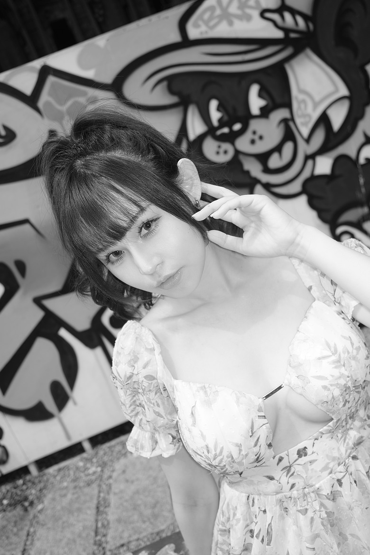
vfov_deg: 65.5
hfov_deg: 46.4
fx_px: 432
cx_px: 185
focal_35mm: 28
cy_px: 278
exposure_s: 1/250
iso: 320
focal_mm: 18.3
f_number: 2.8
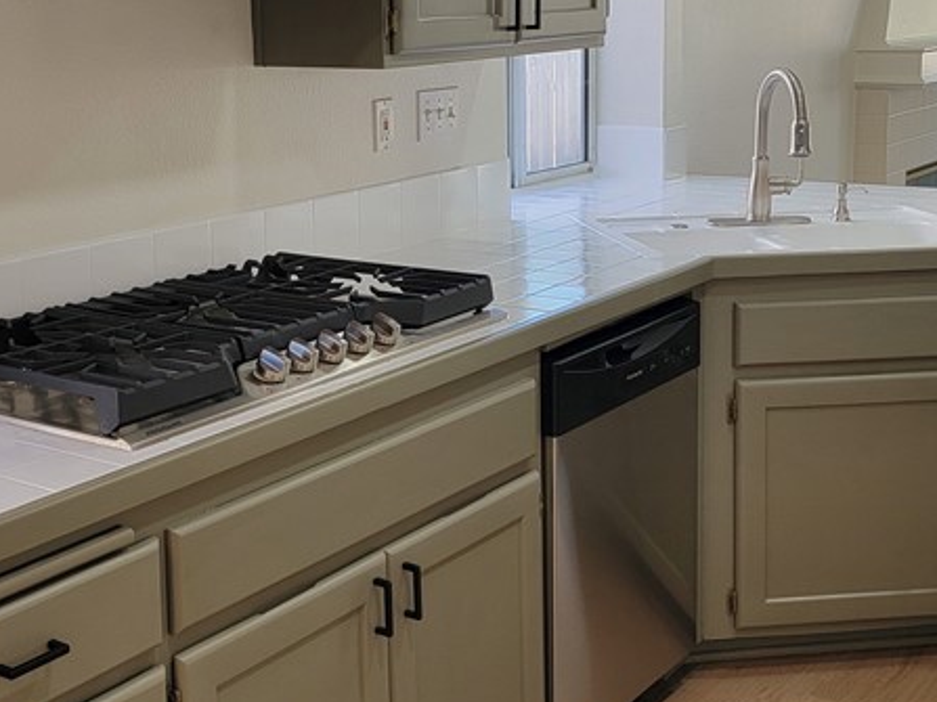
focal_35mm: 55
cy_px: 195
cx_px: 317
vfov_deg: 26.3
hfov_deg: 34.6
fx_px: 1488
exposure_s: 1/120
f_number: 1.8
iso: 80
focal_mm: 6.7
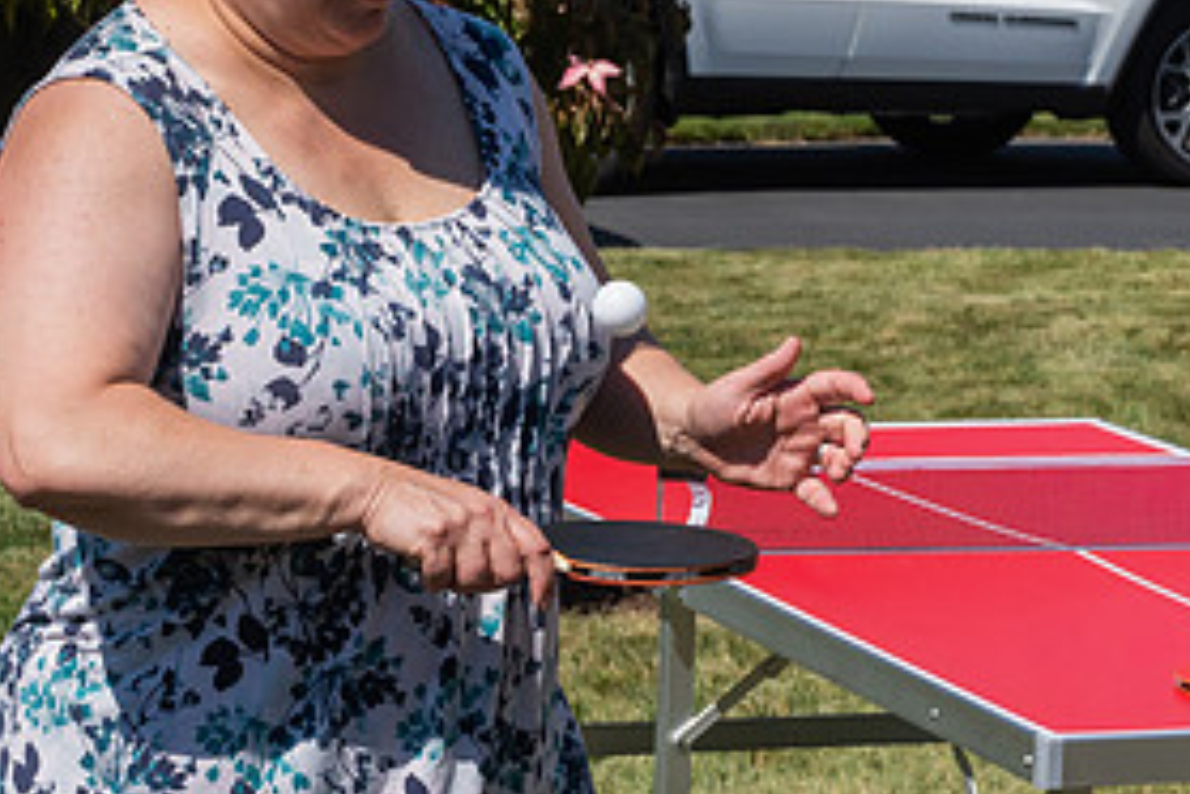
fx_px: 4561
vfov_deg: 9.9
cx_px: 576
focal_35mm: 138
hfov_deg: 14.9
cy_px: 367
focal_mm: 38
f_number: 8
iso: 640
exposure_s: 1/2000
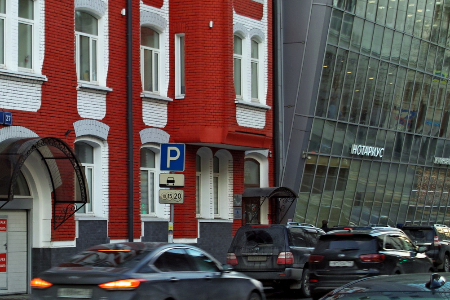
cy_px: 128
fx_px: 1325
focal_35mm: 106
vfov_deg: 12.9
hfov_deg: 19.2
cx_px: 148
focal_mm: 35
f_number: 5.6
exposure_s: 1/60
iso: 100
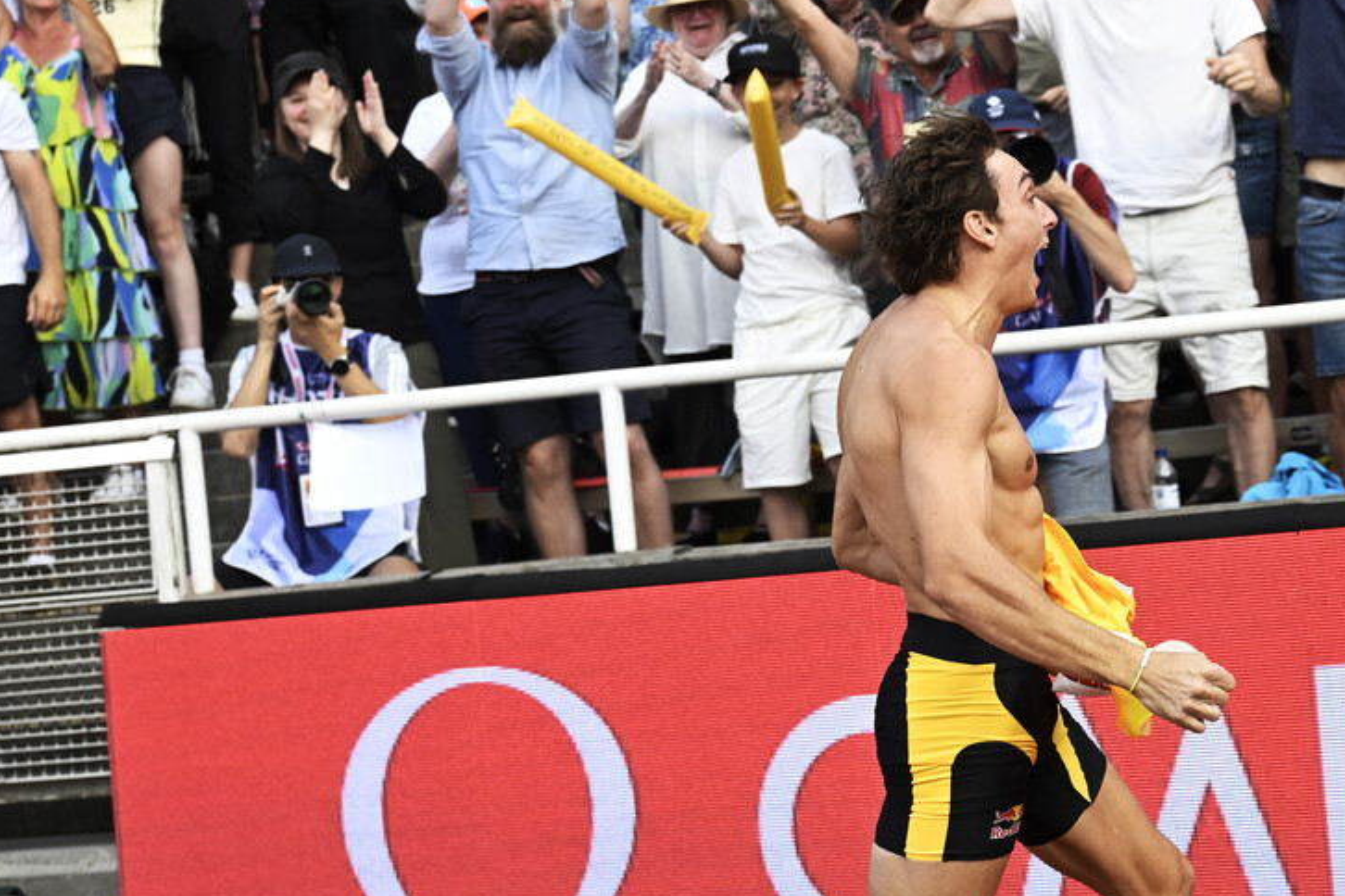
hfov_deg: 14.4
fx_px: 5268
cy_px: 382
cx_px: 1145
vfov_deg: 9.7
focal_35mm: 141
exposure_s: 1/1000
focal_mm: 64
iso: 800
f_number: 4.5
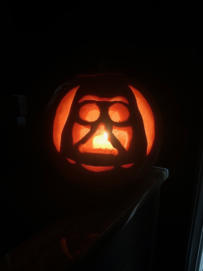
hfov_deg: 56.8
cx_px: 102
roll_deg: -0.7
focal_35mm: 24
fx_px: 188
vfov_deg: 71.6
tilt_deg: -15.5
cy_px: 136
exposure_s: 1/31
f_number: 1.78
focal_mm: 6.86
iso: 1000
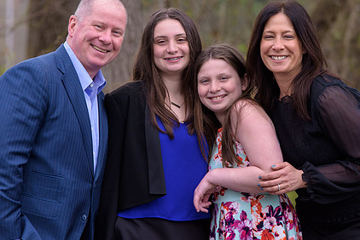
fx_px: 2672
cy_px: 94
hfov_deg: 7.7
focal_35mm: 267
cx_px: 227
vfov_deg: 5.2
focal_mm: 175
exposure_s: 1/500
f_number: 5
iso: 400
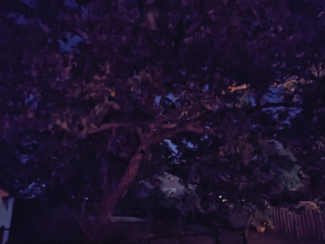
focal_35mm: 25
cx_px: 162
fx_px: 235
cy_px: 122
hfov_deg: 69.4
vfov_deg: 54.9
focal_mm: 4.15
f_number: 1.5
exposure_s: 1/5
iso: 800
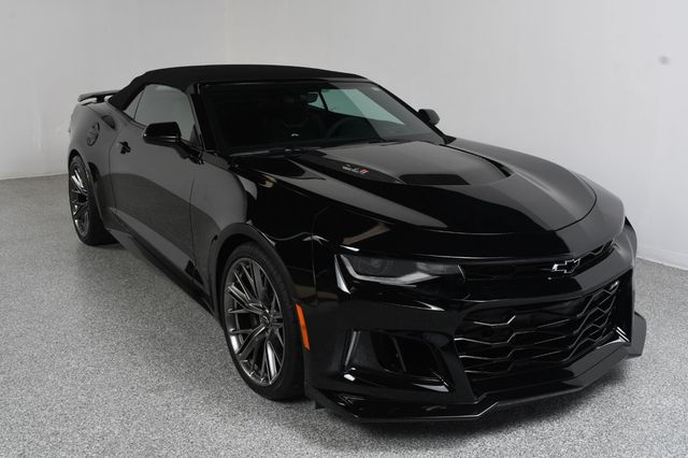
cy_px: 229
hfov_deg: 53.2
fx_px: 688
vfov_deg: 36.8
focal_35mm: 36
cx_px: 344
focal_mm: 24
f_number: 10
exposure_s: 1/160
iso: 100
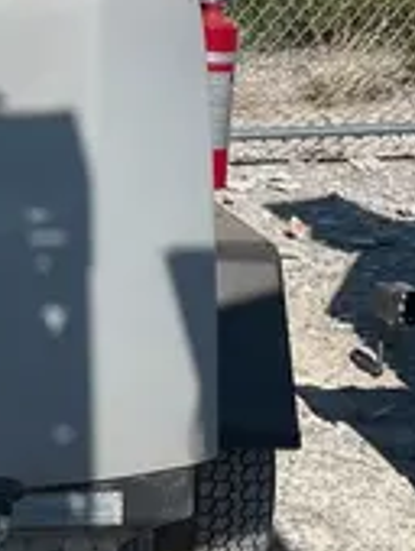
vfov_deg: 17.2
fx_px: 1786
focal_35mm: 112
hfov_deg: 12.5
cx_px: -230
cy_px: 2
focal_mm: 4.2
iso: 32
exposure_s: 1/5556
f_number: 1.6
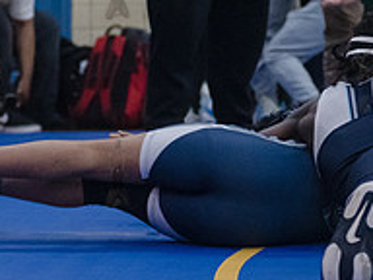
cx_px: 367
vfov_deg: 6.4
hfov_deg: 8.5
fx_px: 2500
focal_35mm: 232
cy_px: 79
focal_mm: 80
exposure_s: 1/400
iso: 8000
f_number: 3.2
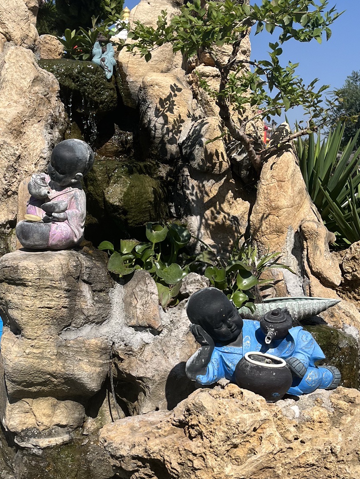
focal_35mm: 46
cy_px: 277
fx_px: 638
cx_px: 111
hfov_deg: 31.2
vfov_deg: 41.1
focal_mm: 5.1
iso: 50
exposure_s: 1/4149
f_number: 1.6
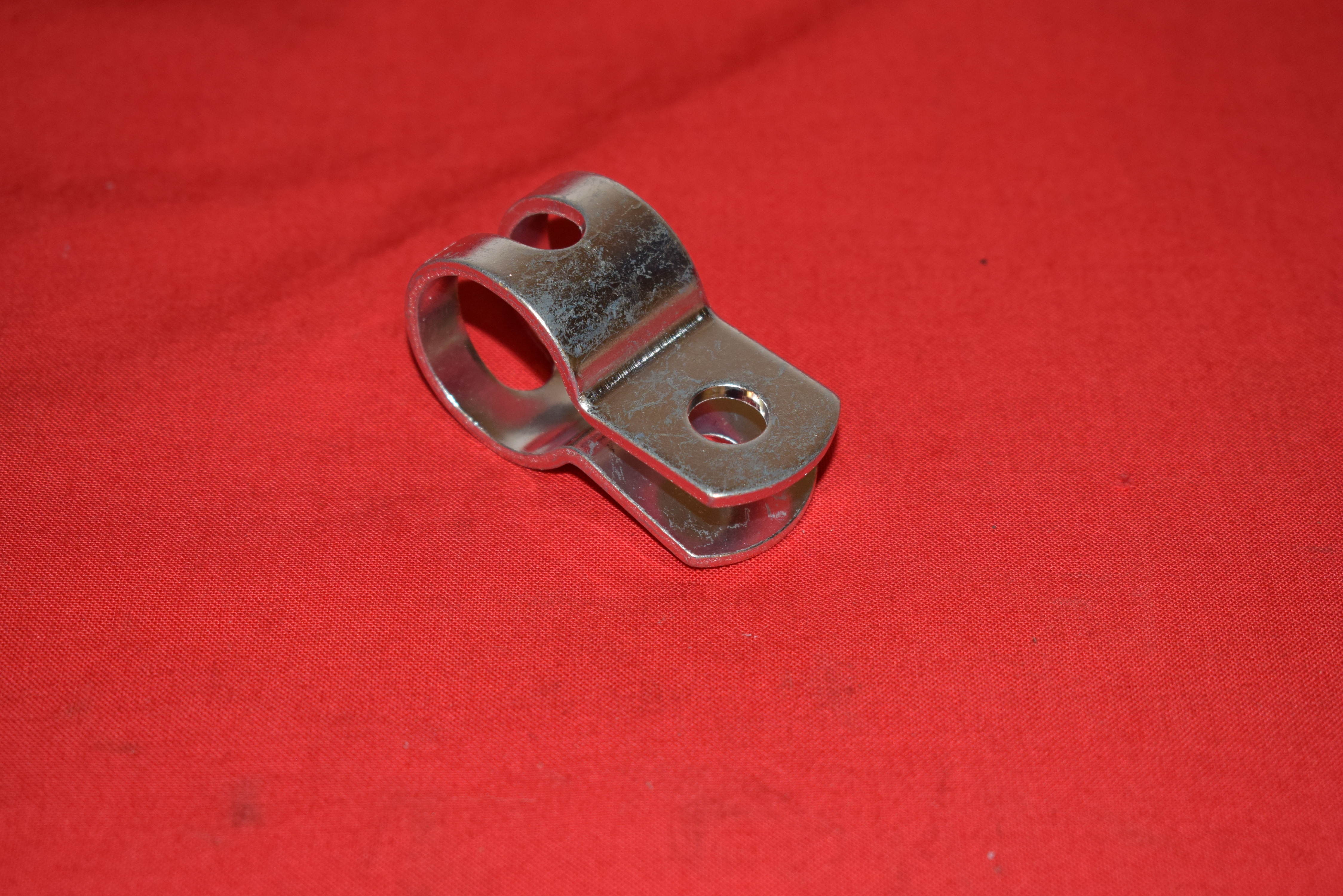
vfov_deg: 18.2
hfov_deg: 27.0
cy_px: 448
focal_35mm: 75
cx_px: 672
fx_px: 2798
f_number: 5.6
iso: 640
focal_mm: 50
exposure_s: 1/160
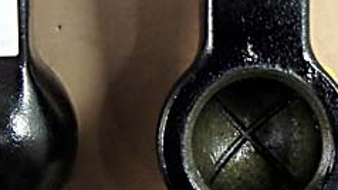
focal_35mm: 117
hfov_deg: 18.3
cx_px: 163
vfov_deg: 10.2
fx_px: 1049
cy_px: -31
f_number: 4.7
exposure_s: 1/40
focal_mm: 7.28
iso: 250
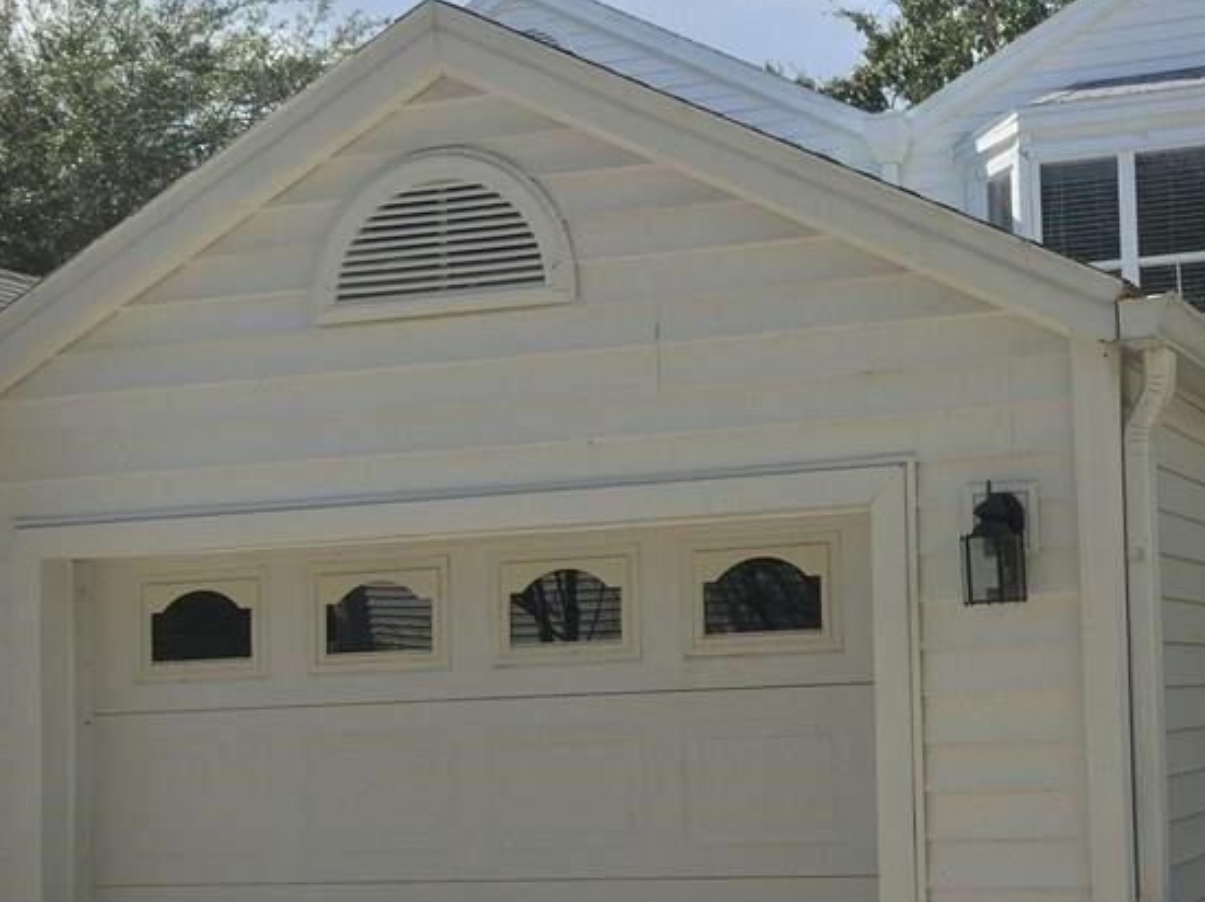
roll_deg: +0.1
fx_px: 1879
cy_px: 585
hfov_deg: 33.7
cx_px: 1078
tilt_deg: +2.3
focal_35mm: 54
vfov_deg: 26.9
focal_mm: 4.15
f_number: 2.2
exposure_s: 1/1236
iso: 32
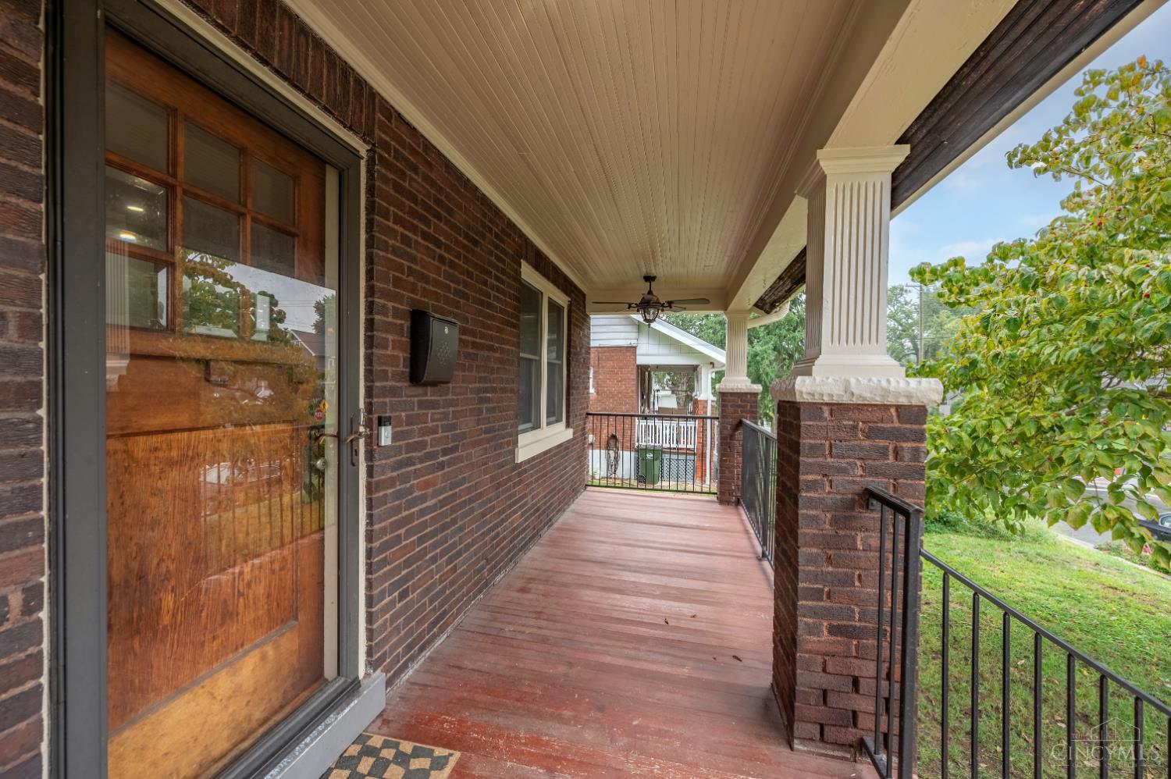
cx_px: 586
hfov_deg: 104.3
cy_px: 390
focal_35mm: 14
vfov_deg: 81.1
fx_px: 455
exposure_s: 1/2500
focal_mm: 14
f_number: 6.3
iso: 640
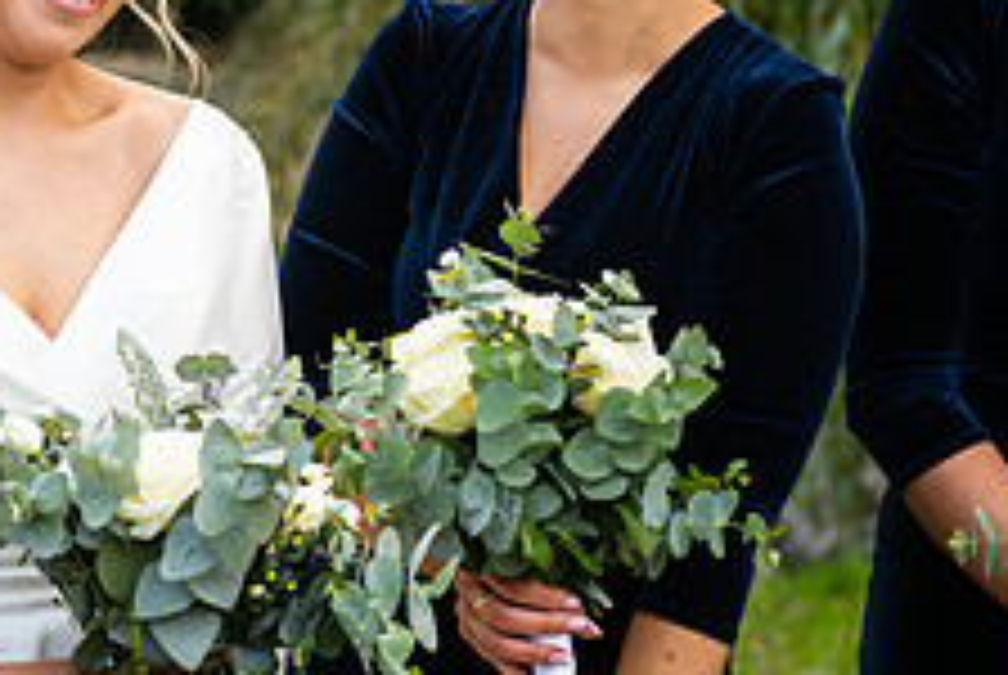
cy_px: 178
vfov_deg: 9.2
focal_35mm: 150
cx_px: -18
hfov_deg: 13.5
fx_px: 4205
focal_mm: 58
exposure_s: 1/160
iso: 200
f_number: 3.5
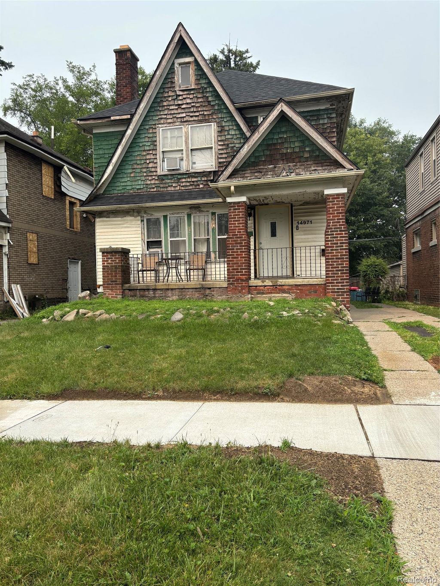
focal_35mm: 26
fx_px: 441
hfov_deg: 53.1
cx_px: 220
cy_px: 293
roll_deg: +0.2
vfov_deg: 67.3
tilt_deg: -0.7
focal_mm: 5.96
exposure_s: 1/1812
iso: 50
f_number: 1.6
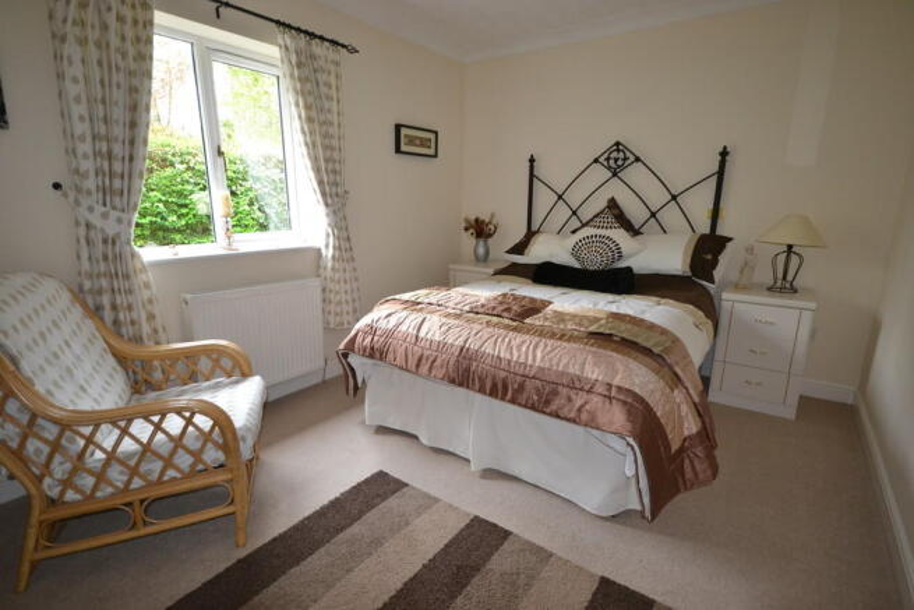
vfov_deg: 67.4
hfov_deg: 90.0
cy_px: 305
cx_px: 457
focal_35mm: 18
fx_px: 457
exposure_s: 1/60
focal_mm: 12
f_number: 4.5
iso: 720
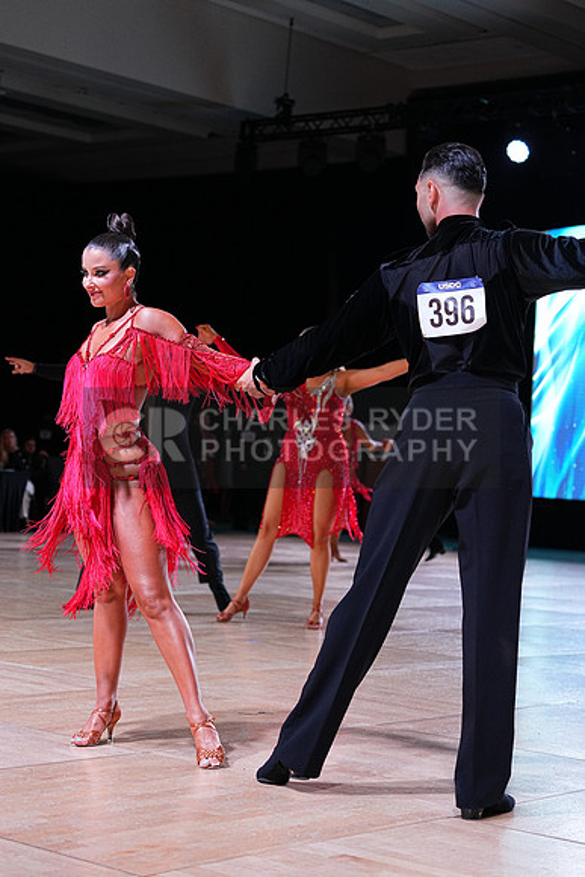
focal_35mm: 70
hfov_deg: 19.5
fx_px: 1705
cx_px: 292
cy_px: 438
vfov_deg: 28.8
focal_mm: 70
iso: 1600
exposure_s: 1/400
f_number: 4
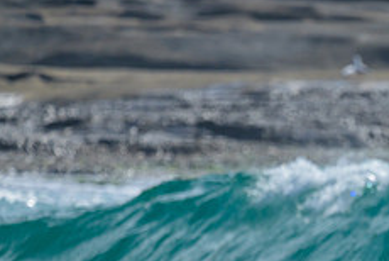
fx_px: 21811
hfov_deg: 1.0
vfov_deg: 0.7
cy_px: 308
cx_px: 475
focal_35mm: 2016
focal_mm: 800
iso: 180
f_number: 6.3
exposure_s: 1/2000
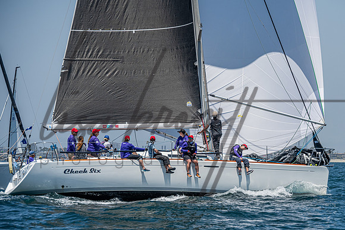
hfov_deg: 9.1
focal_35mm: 225
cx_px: 211
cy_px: 141
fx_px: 2157
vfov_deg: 6.1
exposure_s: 1/2000
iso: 400
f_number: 8
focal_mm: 180
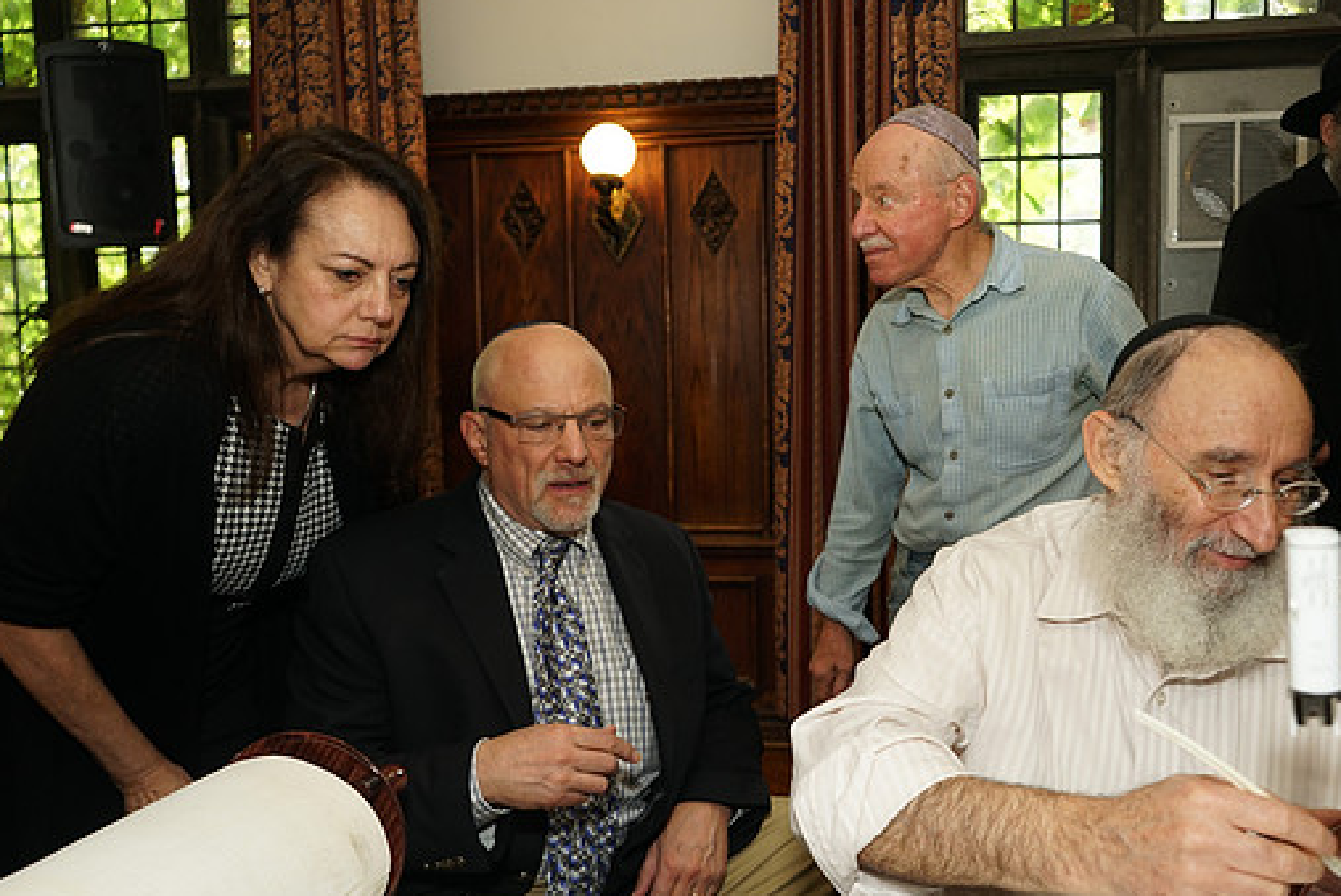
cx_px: 756
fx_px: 1193
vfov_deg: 41.2
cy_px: 472
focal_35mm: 32
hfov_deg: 58.5
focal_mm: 28
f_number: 4.5
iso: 500
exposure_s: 1/80
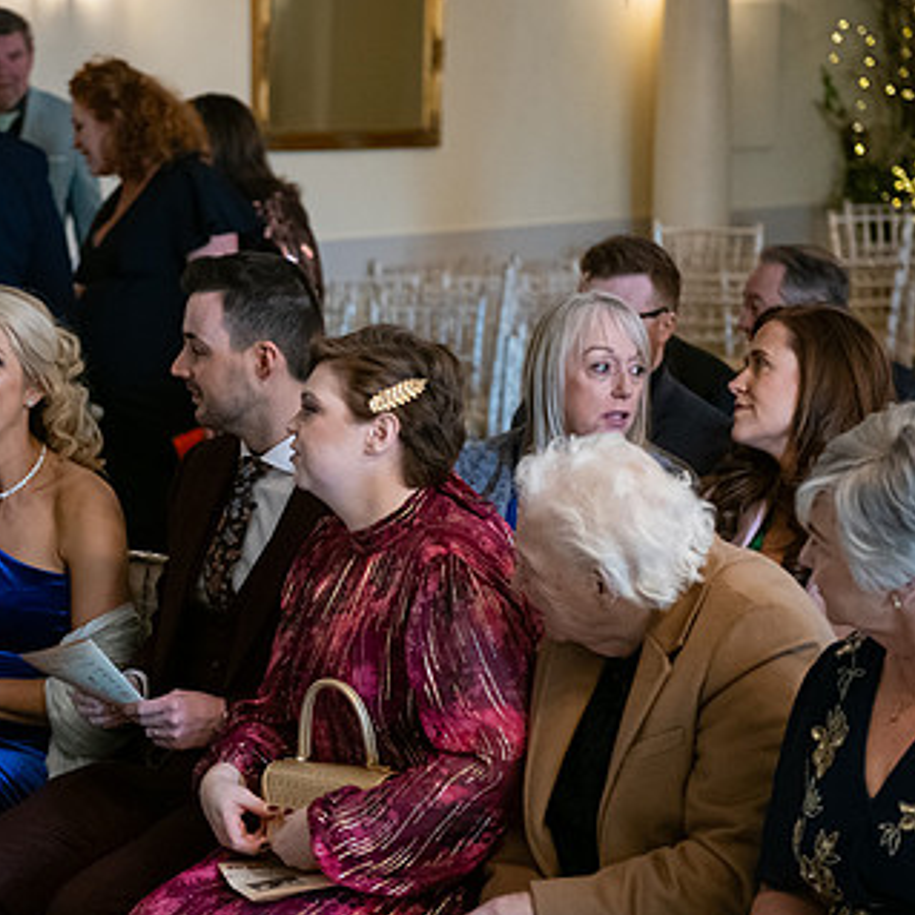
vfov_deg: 17.1
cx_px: 212
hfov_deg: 17.0
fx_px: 3050
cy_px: 503
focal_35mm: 102
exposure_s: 1/160
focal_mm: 66
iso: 1600
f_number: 3.5
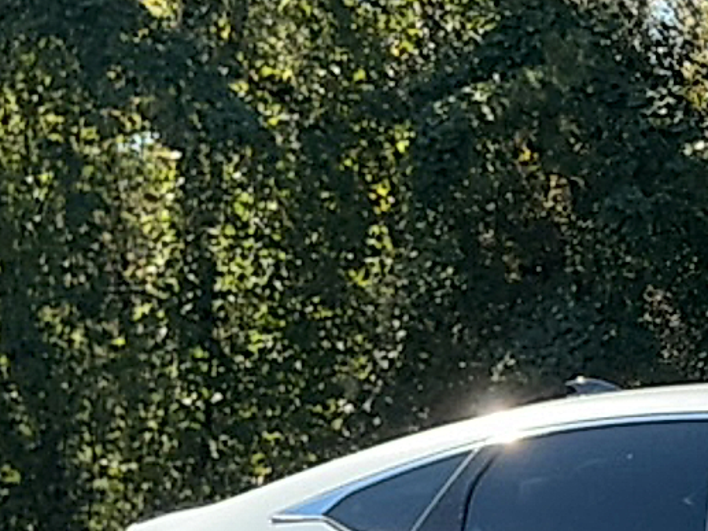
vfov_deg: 16.3
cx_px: 980
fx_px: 1841
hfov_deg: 19.6
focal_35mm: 90
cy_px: 449
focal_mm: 3
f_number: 1.8
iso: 25
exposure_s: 1/997
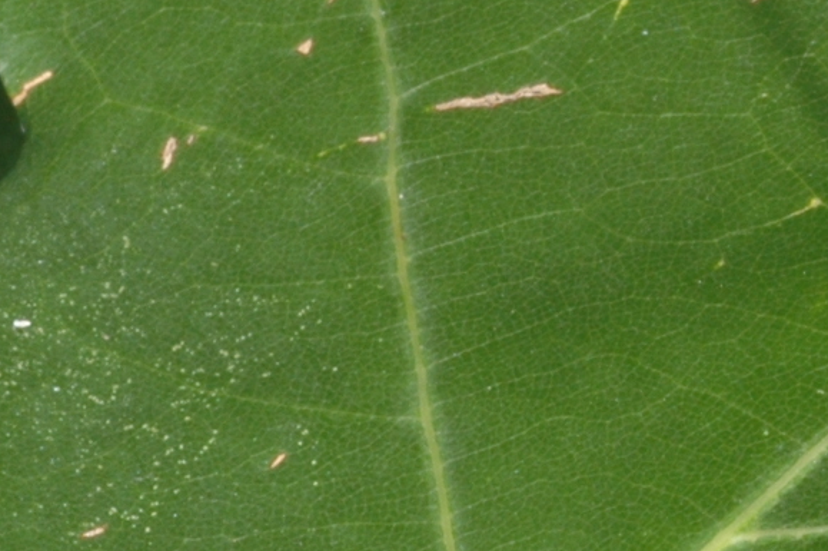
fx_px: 7997
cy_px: -301
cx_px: 788
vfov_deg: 3.9
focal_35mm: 348
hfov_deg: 5.9
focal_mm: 60
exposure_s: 1/60
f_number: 25
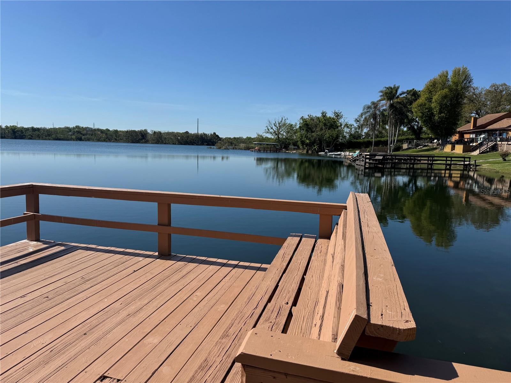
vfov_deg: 56.8
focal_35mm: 24
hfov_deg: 71.6
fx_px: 354
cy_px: 192
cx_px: 256
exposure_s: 1/7937
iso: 80
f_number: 1.78
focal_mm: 6.76
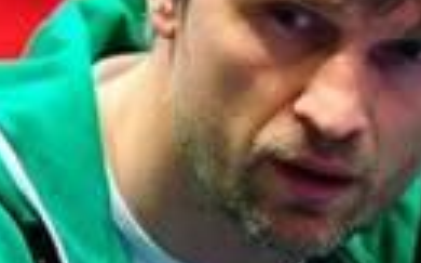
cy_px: 312
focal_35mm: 497
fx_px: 5697
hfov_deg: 4.2
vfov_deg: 2.6
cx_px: 196
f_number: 1.4
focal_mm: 85
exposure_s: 1/640
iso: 6400
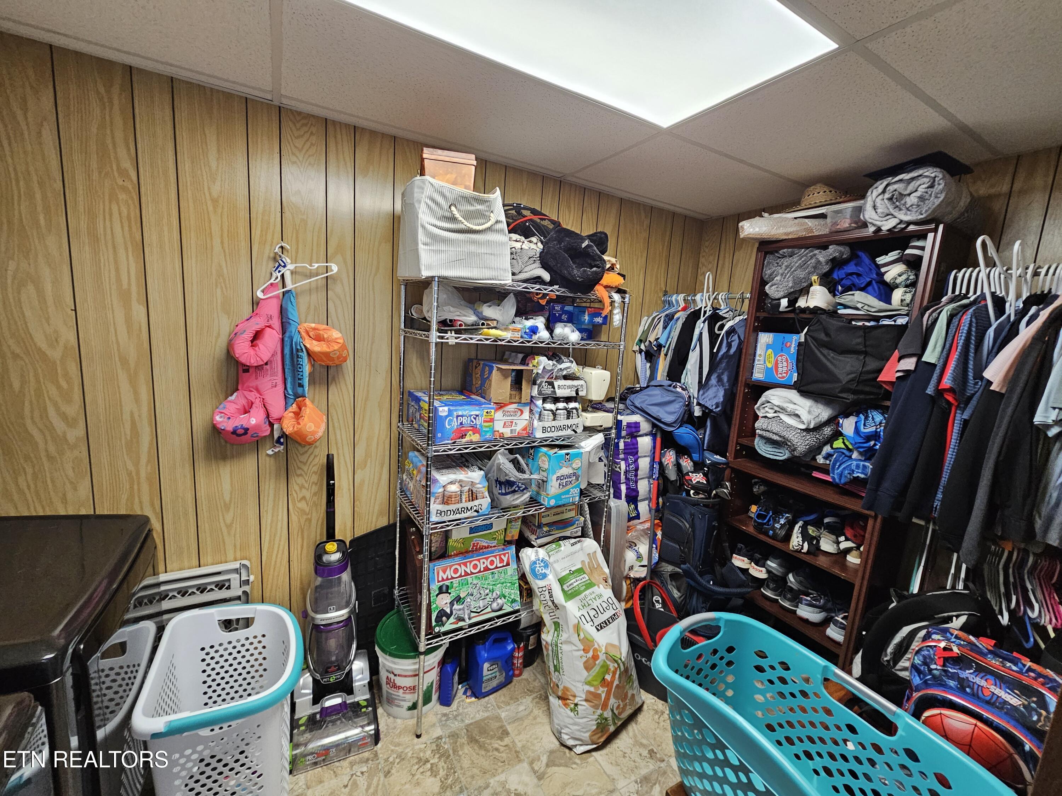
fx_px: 399
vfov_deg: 89.9
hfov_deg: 106.2
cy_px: 398
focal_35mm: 13
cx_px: 531
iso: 250
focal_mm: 2.2
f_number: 2.2
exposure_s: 1/60
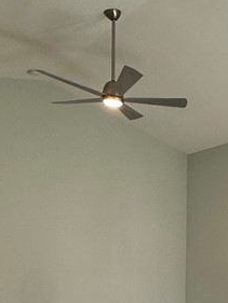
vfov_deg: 35.5
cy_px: 265
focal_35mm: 51
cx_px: 272
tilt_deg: +0.7
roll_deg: -0.6
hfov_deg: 25.7
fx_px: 448
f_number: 2.2
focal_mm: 2.22
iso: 100
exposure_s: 1/120
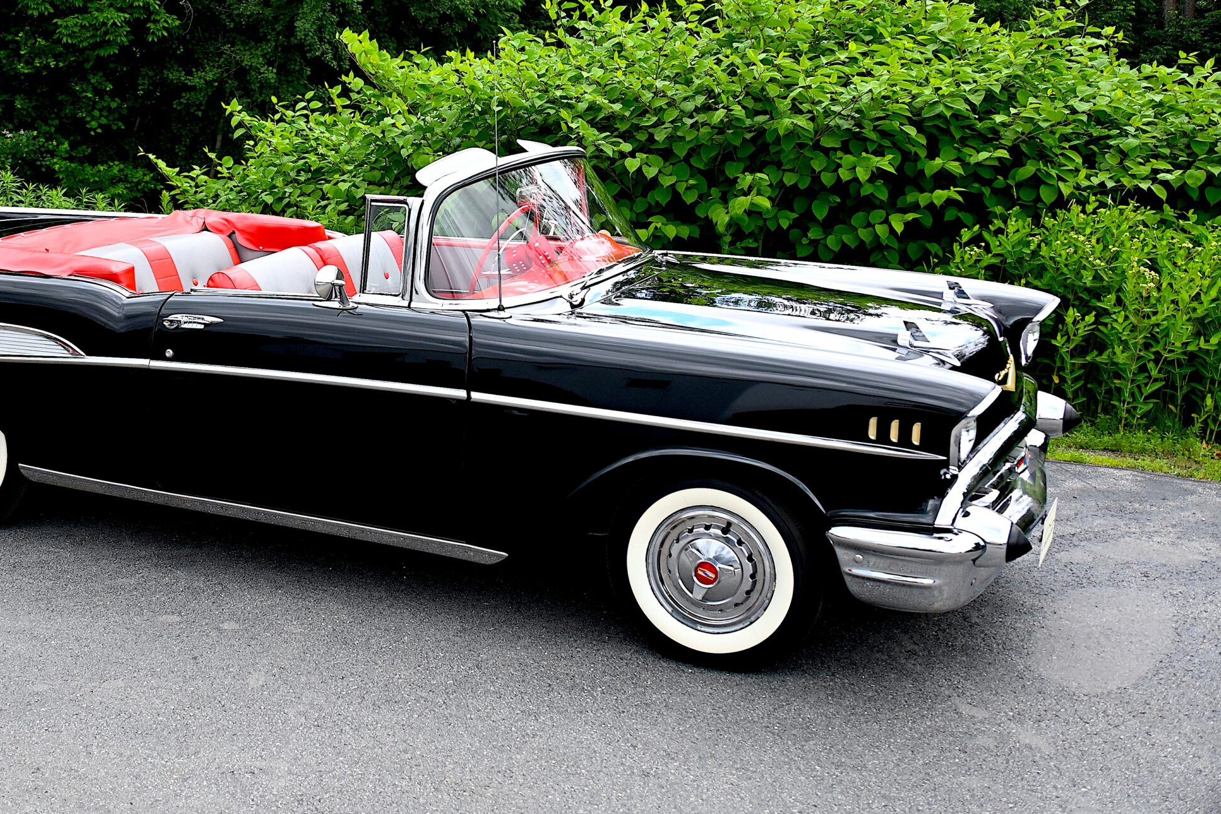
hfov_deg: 39.4
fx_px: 1684
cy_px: 297
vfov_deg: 27.1
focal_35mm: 50
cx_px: 418
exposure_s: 1/125
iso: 450
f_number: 3.8
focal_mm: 25
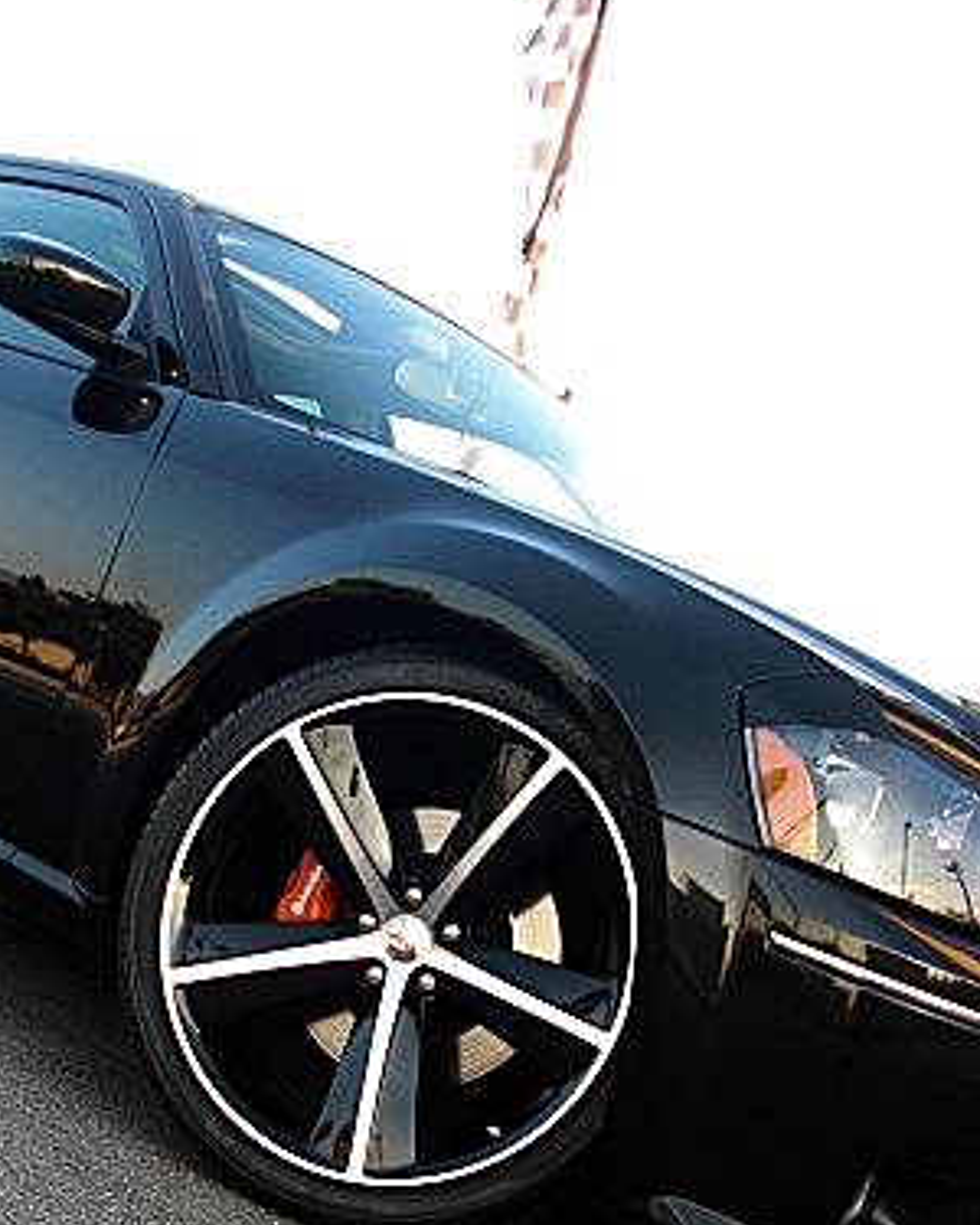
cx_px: 356
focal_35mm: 60
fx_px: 2175
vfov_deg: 31.3
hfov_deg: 25.3
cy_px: 761
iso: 50
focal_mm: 6.3
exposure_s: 1/80
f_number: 2.8
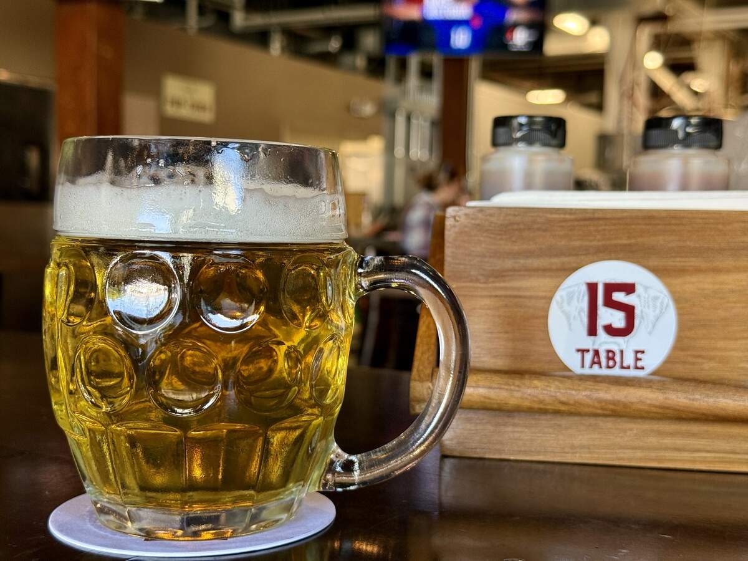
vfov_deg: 30.3
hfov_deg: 39.7
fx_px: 1037
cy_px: 280
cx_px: 374
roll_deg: -1.3
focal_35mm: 48
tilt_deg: -3.0
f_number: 1.78
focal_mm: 6.76
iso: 64
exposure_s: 1/60
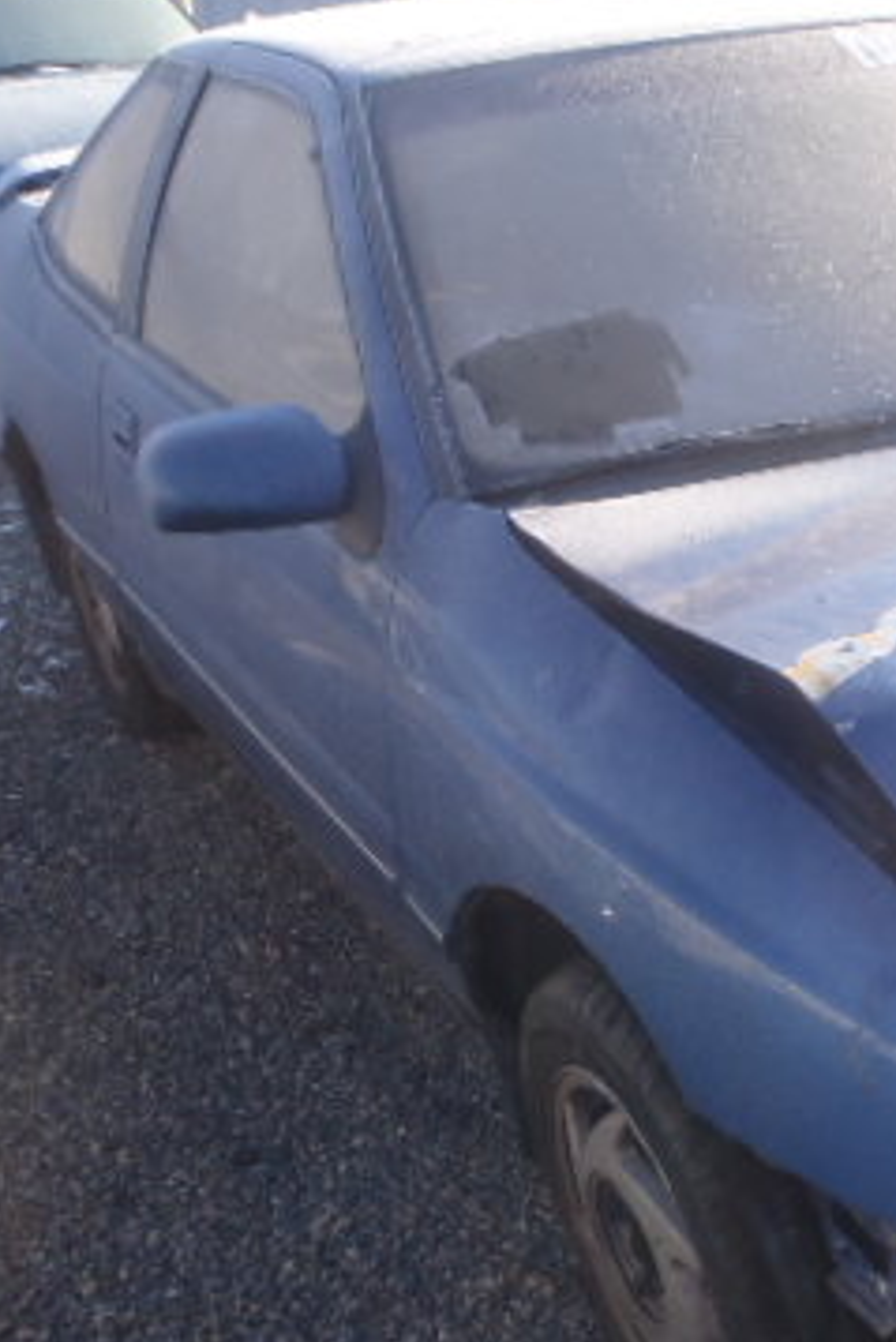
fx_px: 1939
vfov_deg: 38.1
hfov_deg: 23.9
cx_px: 1042
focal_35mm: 52
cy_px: 753
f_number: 4.5
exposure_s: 1/160
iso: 80
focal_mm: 5
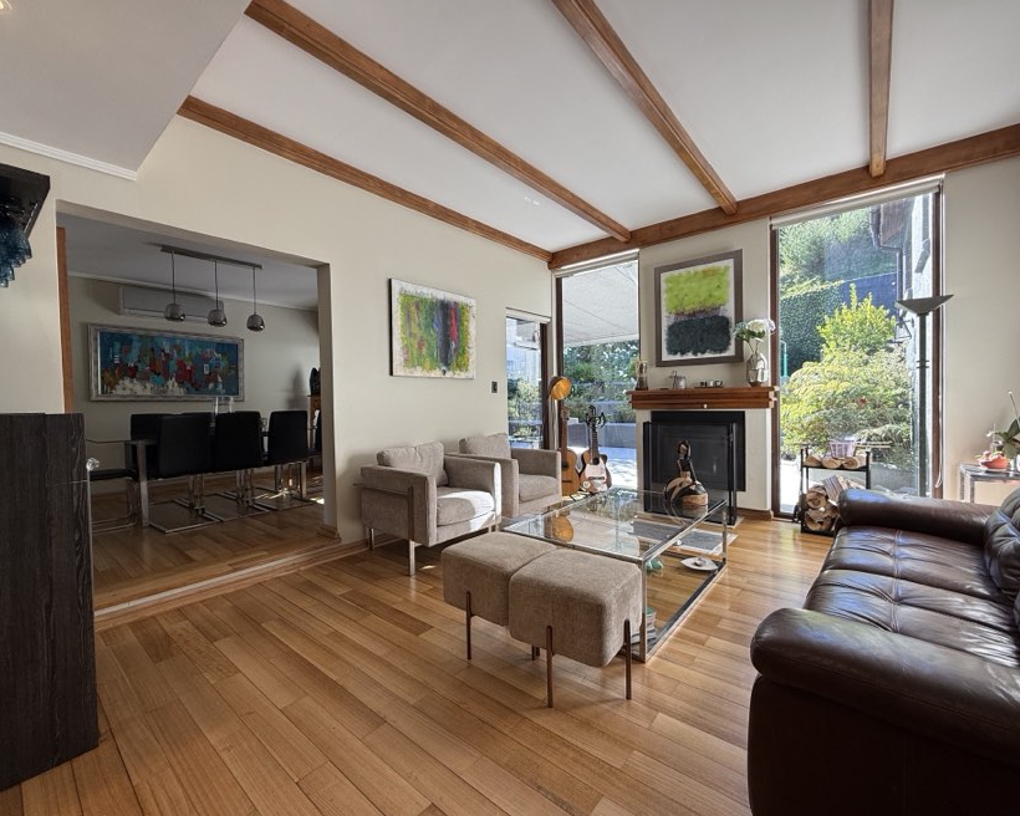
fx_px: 453
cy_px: 410
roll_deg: +1.1
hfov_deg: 96.8
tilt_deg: -0.5
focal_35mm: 15
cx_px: 506
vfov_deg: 84.0
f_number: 2.2
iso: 50
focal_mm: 2.22
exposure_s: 1/100
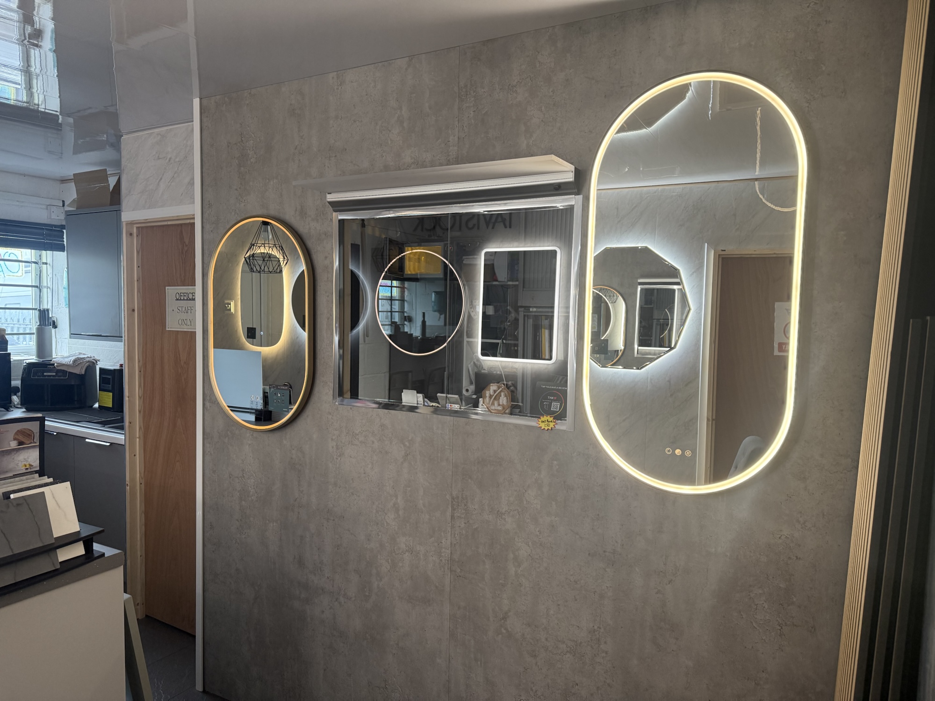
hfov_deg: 71.6
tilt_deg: -3.6
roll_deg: -1.2
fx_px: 648
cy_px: 350
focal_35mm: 24
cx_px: 468
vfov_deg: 56.8
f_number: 1.78
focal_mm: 6.76
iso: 200
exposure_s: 1/77
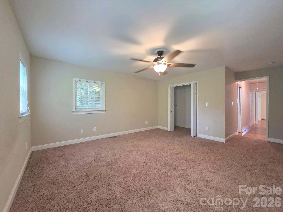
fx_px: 106
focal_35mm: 13
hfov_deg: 106.2
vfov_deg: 89.9
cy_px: 106
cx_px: 142
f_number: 1.9
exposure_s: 1/60
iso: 640
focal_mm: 2.2
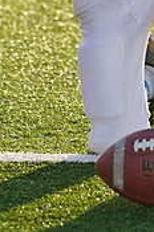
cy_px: -151
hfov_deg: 2.0
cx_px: 117
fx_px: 4342
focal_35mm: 674
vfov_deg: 3.1
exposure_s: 1/250
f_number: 5.6
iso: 100
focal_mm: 203
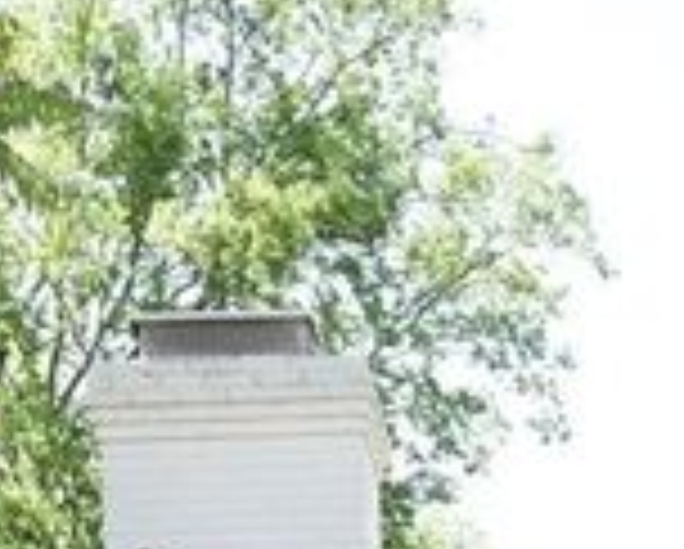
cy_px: 1208
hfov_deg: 18.7
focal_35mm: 101
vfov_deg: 12.7
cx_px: 585
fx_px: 2047
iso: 1000
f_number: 11
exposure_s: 1/200
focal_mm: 16
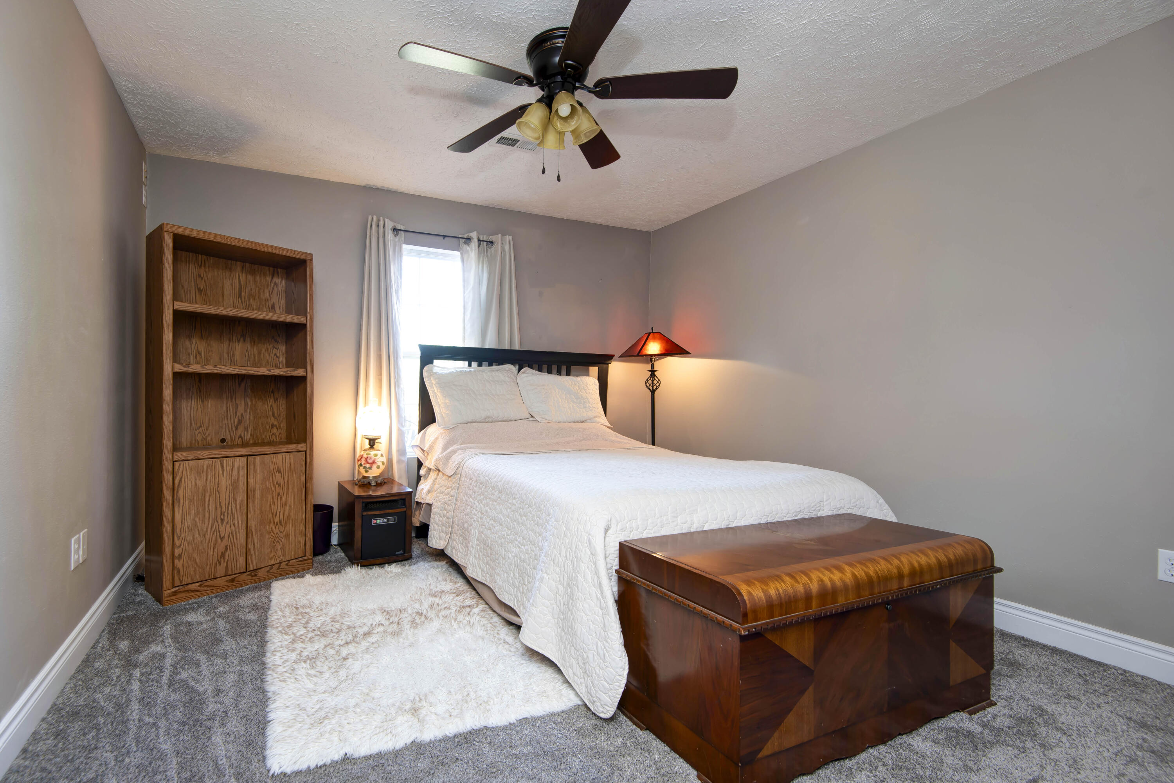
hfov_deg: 96.7
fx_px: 522
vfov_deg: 73.8
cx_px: 587
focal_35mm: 16
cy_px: 392
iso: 200
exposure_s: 1/6
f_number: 6.7
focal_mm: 16
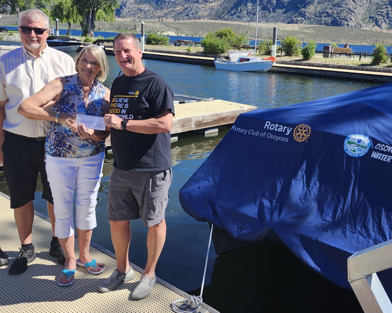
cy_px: 121
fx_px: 441
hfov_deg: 47.2
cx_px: 260
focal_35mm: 38
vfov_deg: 38.9
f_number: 1.8
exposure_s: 1/968
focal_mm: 5.54
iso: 25
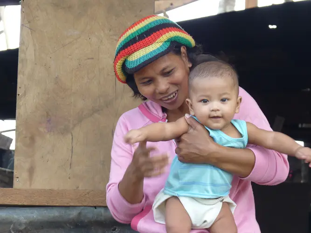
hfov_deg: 9.8
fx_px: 1806
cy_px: 116
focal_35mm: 201
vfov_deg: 7.4
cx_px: 156
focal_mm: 35.6
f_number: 3.7
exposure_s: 1/80
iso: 80
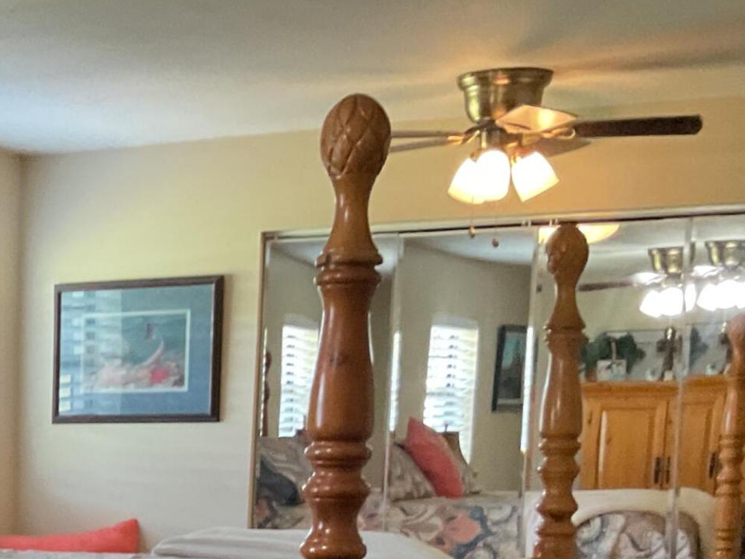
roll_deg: -0.3
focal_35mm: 87
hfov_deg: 20.3
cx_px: -265
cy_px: 698
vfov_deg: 16.2
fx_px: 1872
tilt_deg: -6.7
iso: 250
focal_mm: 3
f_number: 1.8
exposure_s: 1/60
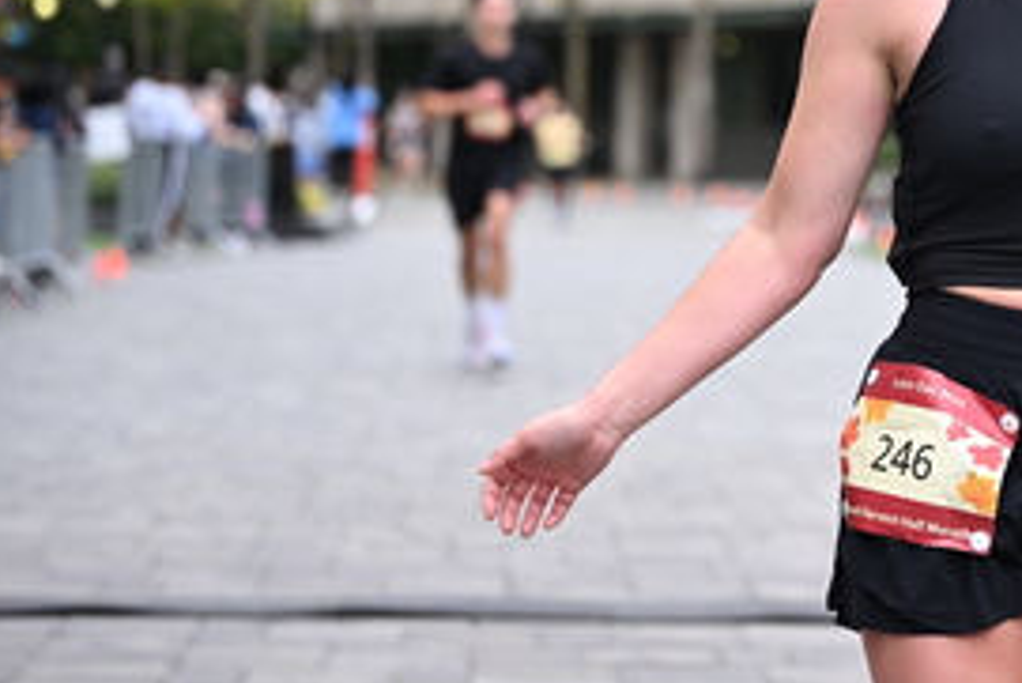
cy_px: 36
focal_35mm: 142
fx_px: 4033
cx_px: 1018
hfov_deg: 14.2
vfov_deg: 9.6
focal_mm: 70
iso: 640
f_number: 2.8
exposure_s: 1/2000
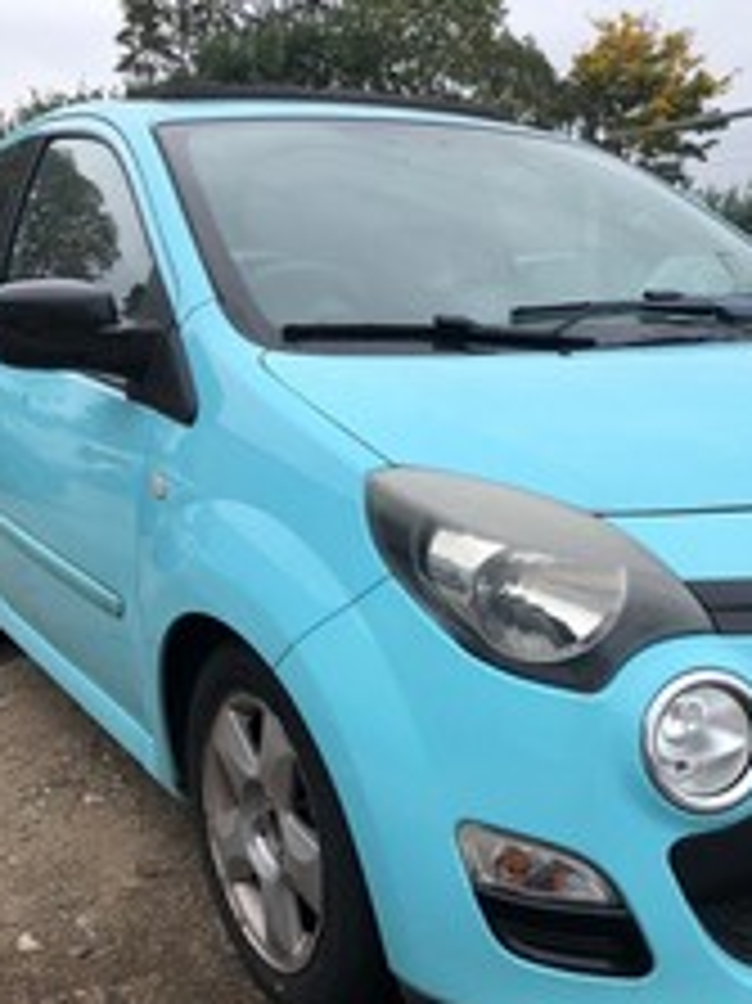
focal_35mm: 44
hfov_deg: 32.3
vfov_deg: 42.8
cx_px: 549
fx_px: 1276
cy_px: 585
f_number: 1.8
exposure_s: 1/558
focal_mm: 4
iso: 20
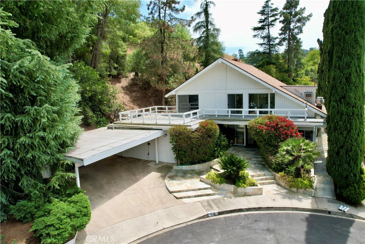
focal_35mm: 22
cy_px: 122
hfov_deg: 78.6
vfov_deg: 57.2
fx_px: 223
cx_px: 182
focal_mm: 8.38
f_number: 2.8
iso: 110
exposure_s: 1/1600
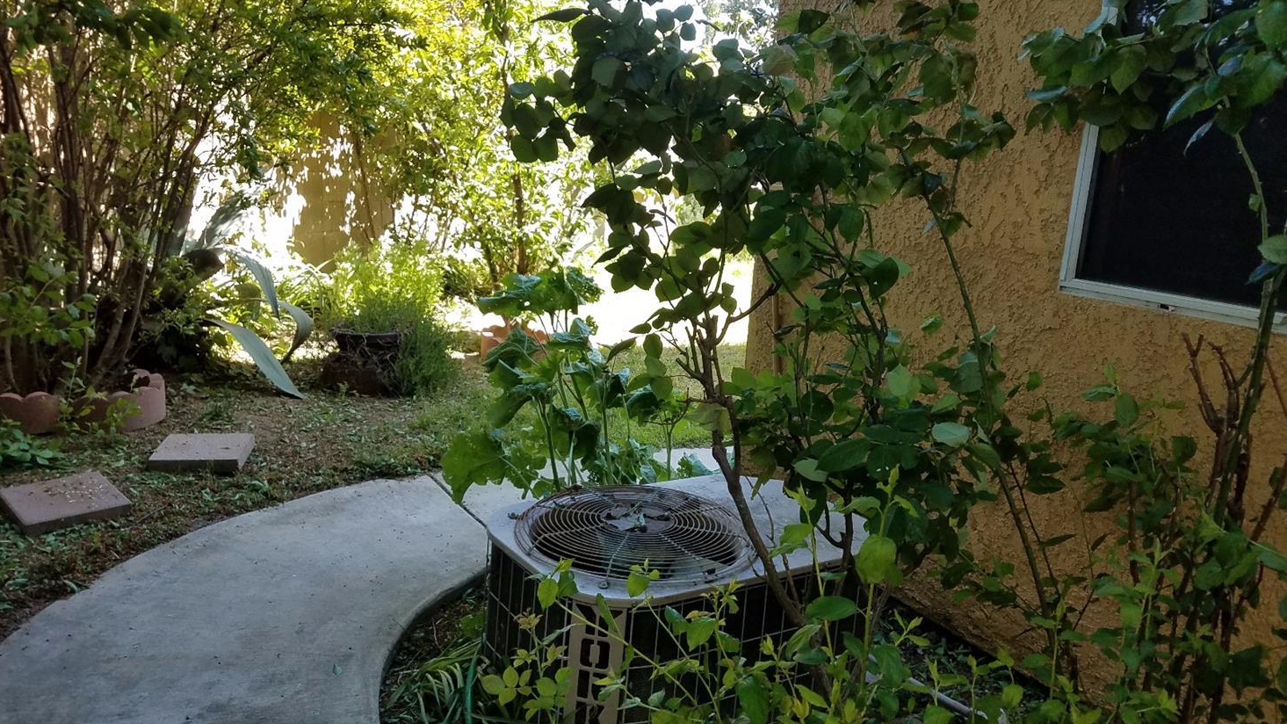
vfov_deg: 40.2
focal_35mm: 29
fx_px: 990
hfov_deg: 66.1
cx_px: 648
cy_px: 372
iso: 40
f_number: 1.7
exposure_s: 1/170
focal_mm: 4.2
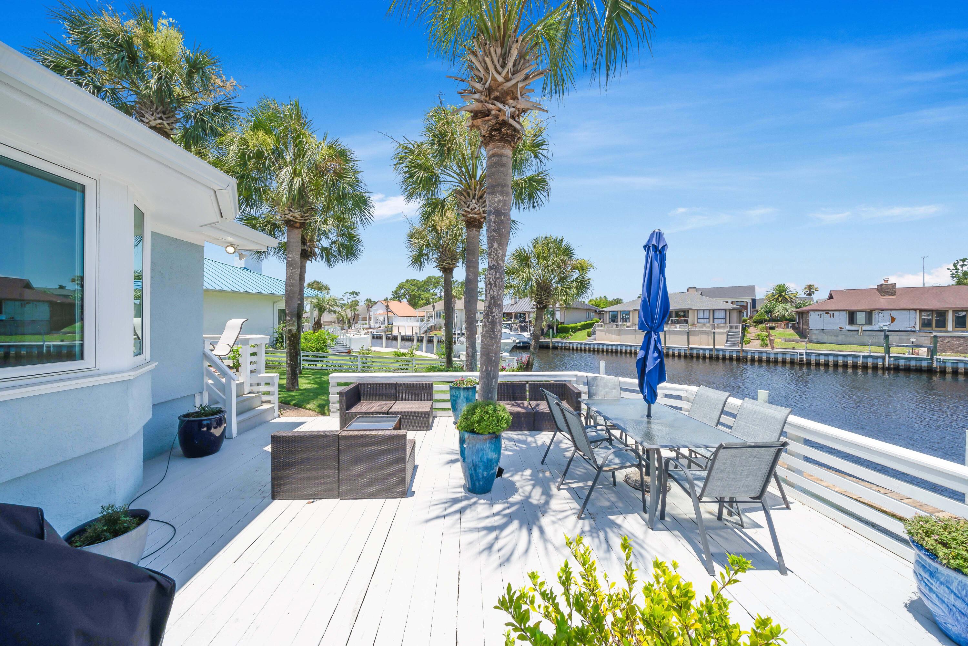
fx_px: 323
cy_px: 323
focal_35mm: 12
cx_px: 484
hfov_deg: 112.6
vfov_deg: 90.0
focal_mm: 12
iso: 100
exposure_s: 1/160
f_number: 10
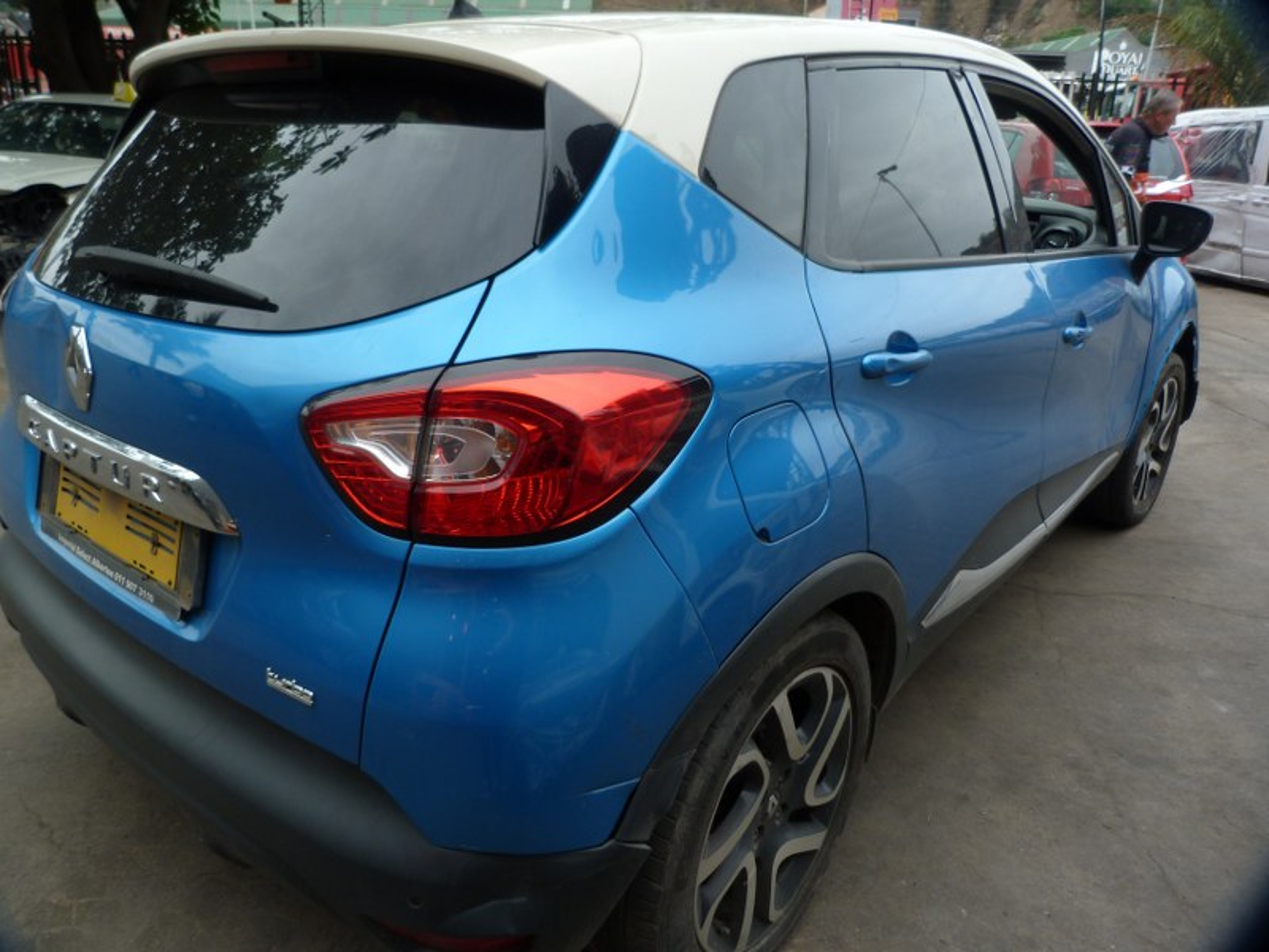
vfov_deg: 54.9
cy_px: 476
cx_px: 634
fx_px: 916
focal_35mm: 25
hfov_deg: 69.4
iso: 80
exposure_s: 1/100
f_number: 2.8
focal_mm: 4.5
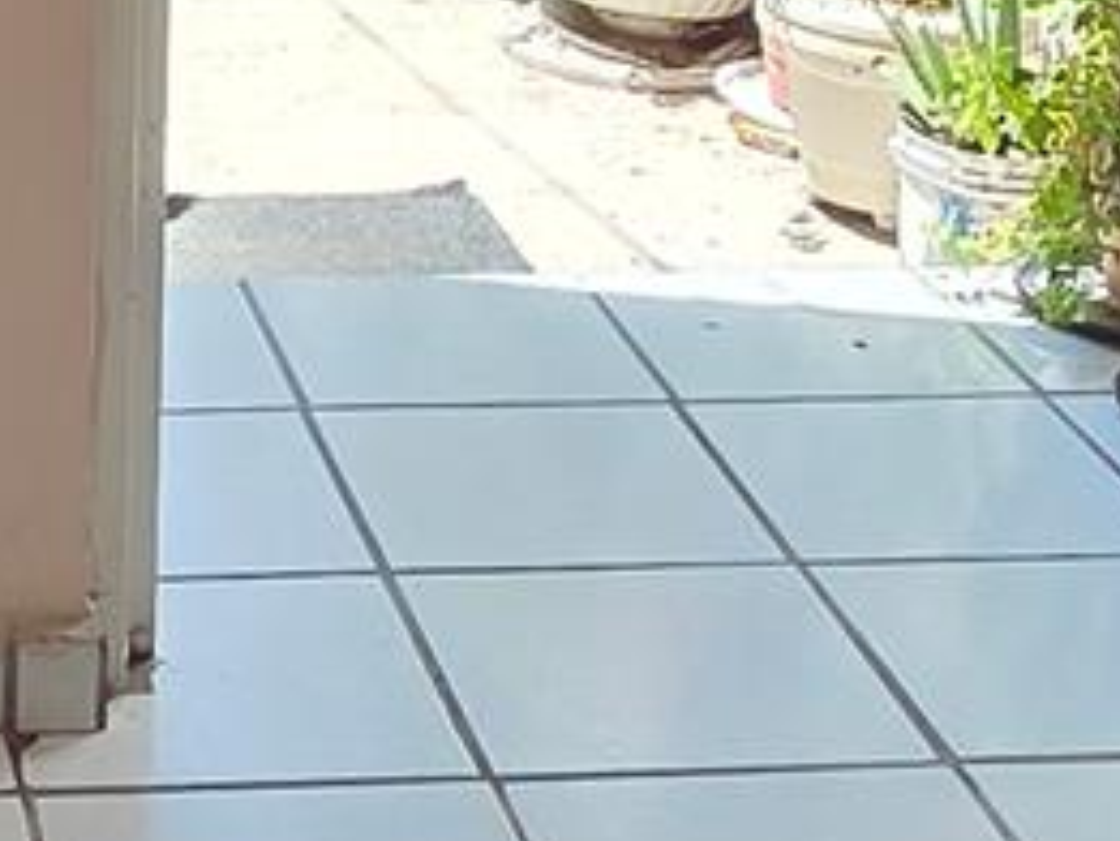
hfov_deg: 18.3
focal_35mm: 102
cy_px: -399
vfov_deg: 13.7
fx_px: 3302
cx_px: -227
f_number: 2.2
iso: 50
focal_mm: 2.2
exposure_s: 1/307
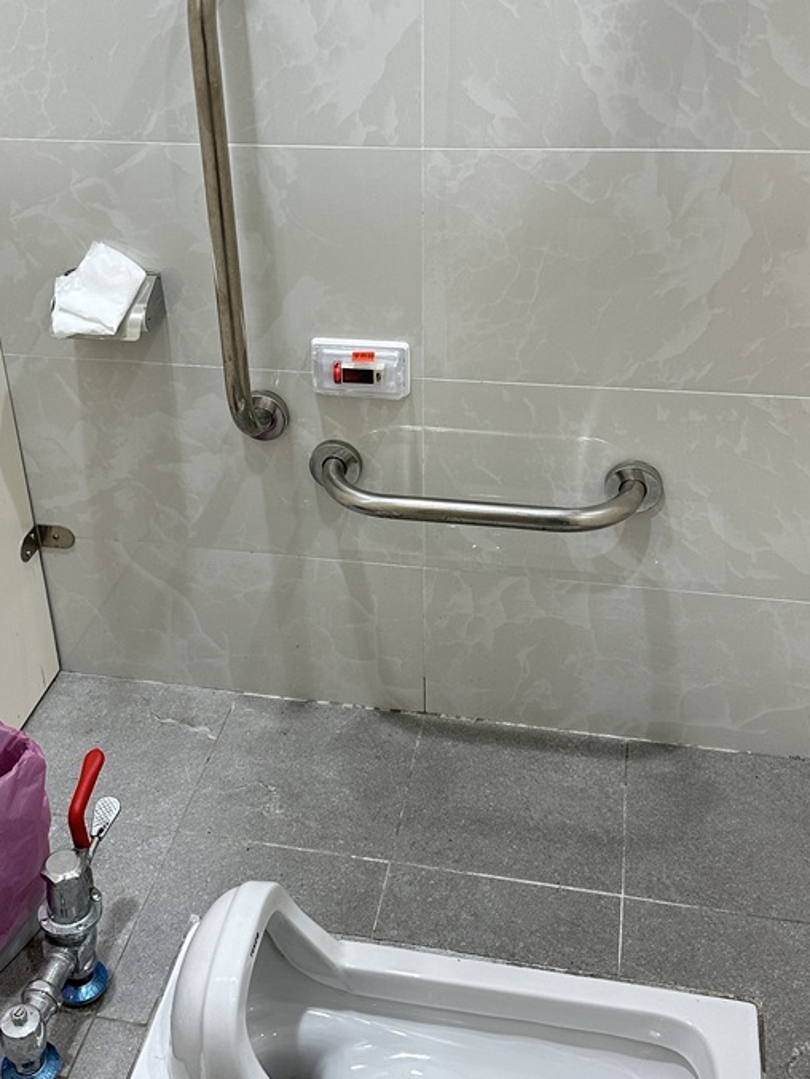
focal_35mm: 41
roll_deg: +2.1
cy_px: 500
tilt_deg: -29.8
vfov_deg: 45.7
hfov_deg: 35.0
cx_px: 320
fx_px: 1279
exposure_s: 1/120
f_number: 1.78
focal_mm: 6.86
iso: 160
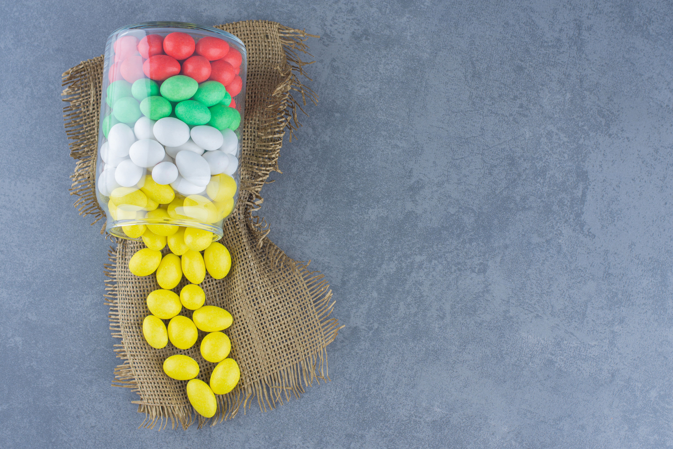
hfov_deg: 27.0
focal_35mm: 75
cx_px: 336
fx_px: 1402
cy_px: 224
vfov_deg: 18.2
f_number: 8
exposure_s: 1/200
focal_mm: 50
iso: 100
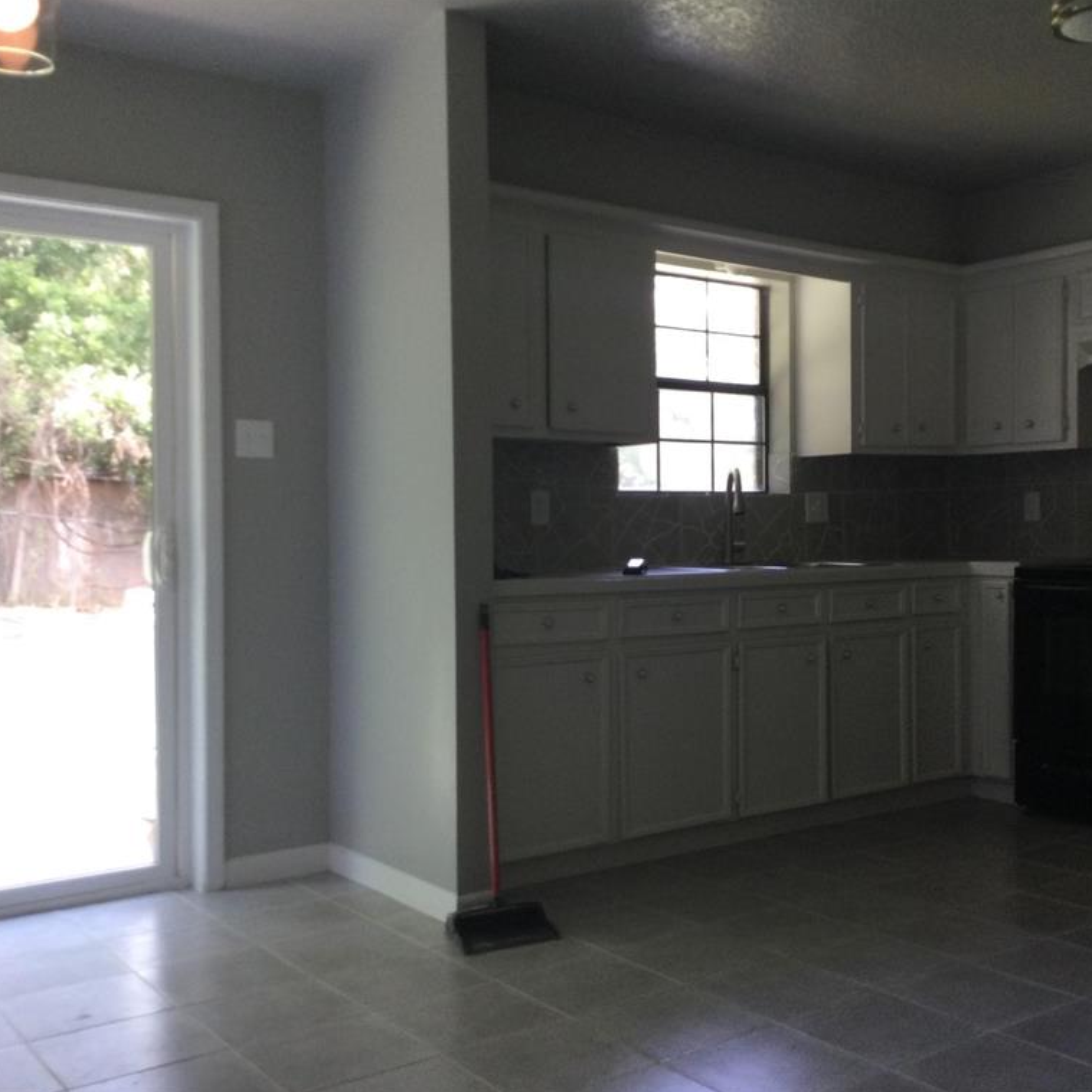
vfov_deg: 44.9
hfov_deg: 44.7
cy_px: 545
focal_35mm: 37
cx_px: 660
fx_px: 1321
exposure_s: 1/30
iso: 25
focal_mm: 3.3
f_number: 2.4
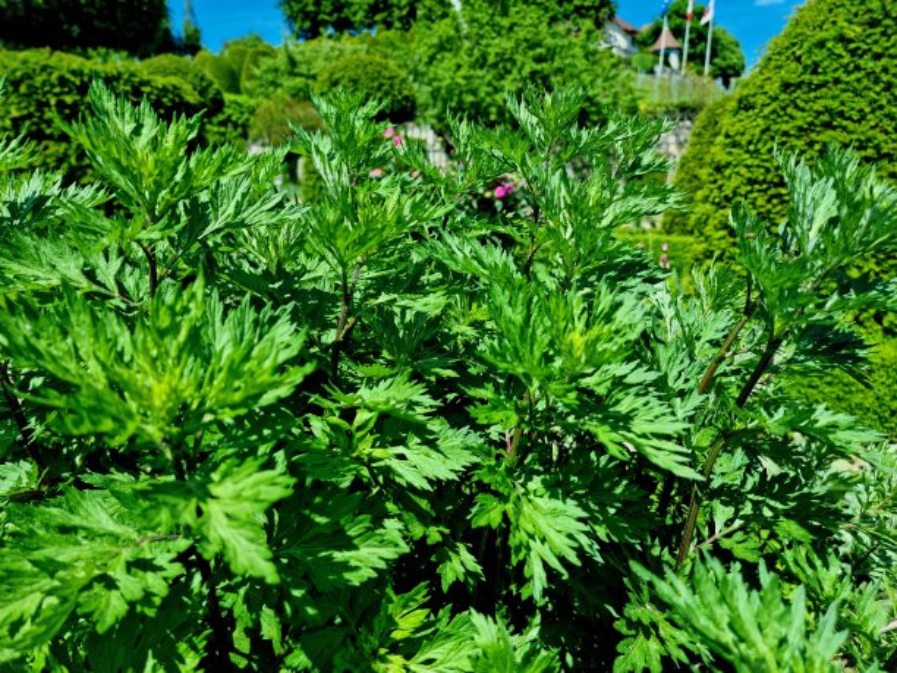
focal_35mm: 24
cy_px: 336
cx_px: 448
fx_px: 622
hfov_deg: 71.6
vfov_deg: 56.8
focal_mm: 6.7
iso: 50
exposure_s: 1/833
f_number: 1.8
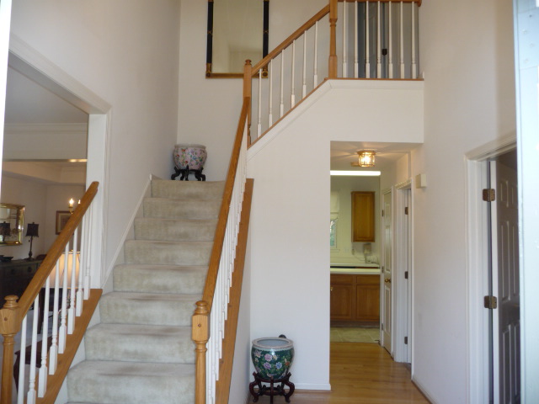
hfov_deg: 63.4
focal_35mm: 28
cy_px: 202
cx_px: 270
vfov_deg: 49.7
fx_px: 436
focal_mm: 4.7
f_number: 3.3
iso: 125
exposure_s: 1/30
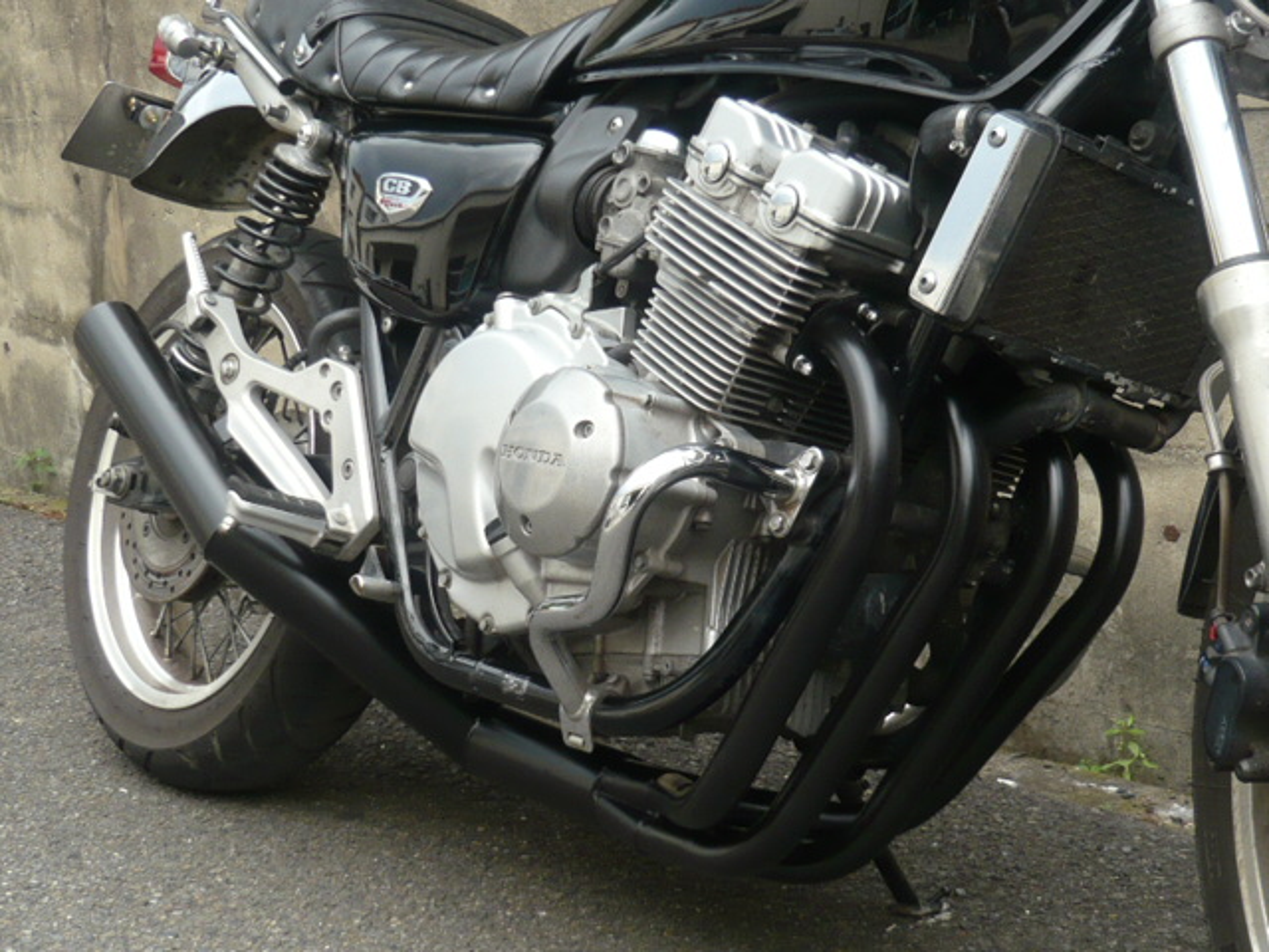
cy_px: 476
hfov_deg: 33.8
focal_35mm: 57
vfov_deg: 25.7
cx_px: 634
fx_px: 2090
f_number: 3.2
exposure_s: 1/160
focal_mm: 6.2
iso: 100
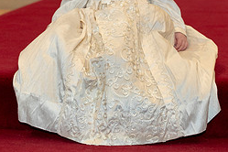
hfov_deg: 16.0
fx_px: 811
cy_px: 32
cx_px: 123
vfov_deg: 10.7
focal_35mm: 128
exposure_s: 1/160
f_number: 4
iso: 3200
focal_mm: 55
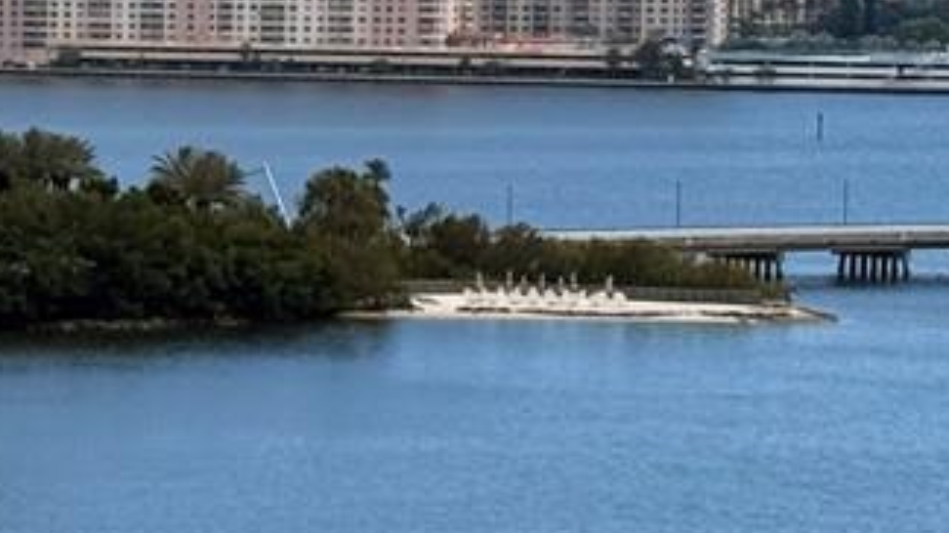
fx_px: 6490
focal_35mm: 258
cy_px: 272
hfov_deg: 8.1
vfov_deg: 4.7
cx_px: -630
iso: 80
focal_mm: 6.76
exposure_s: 1/5208
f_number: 1.78
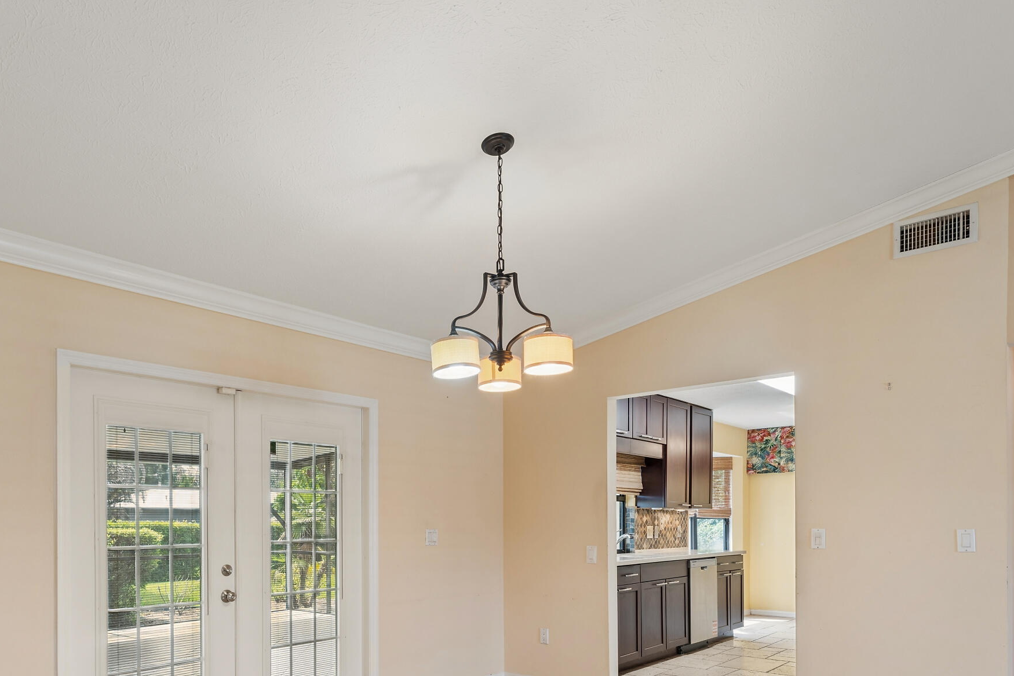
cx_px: 450
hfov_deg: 73.5
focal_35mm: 24
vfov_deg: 50.2
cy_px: 532
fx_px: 676
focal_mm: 14
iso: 200
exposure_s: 1/2.5
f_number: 8
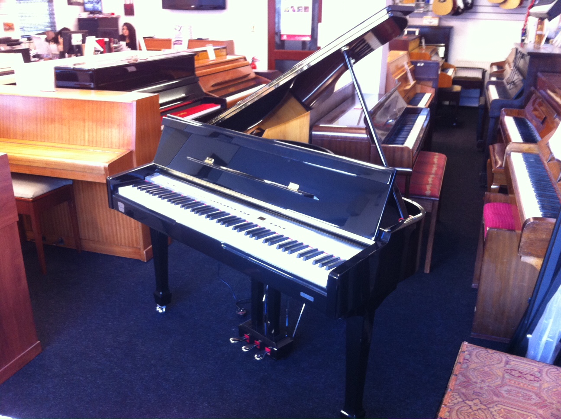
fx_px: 566
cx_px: 280
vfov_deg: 40.6
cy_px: 210
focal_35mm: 35
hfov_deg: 52.7
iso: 160
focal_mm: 3.85
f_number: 2.8
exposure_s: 1/15
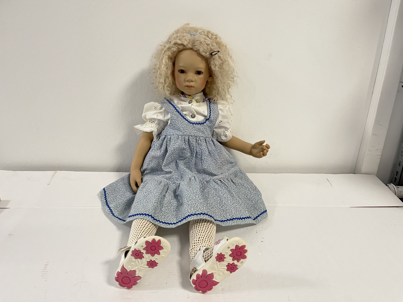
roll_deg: -1.9
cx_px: 202
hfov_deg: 69.4
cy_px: 151
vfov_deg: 54.9
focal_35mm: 25
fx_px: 291
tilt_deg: -20.8
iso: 80
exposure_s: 1/50
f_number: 1.6
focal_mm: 5.1
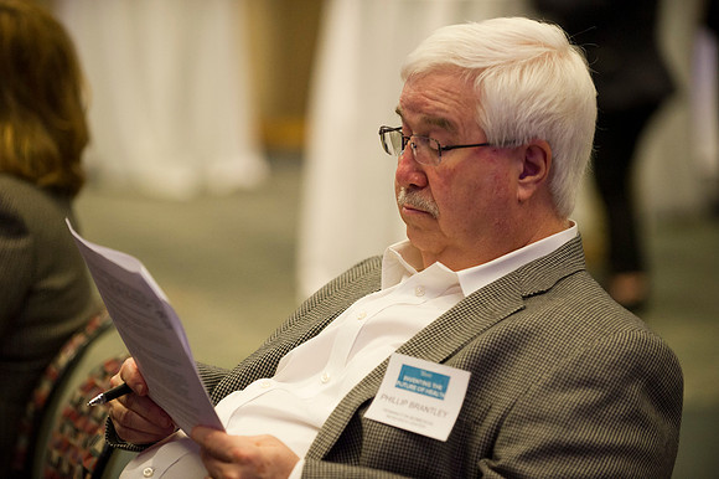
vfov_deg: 9.8
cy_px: 240
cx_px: 360
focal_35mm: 140
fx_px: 2794
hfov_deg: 14.7
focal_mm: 140
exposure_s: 1/125
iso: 2500
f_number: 2.8
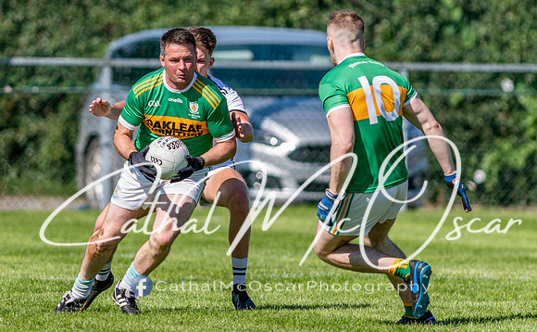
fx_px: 10933
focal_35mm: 750
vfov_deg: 1.7
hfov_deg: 2.8
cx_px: 142
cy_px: 156
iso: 100
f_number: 2.8
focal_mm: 300
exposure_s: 1/2000
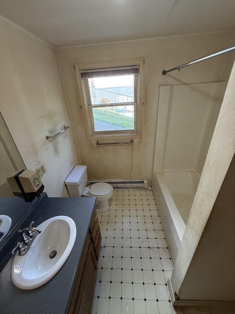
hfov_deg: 85.7
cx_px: 118
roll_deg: +3.2
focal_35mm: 14
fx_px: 127
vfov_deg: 102.1
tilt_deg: -26.9
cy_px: 157
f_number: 2.2
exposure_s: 1/120
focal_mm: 2.22
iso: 200
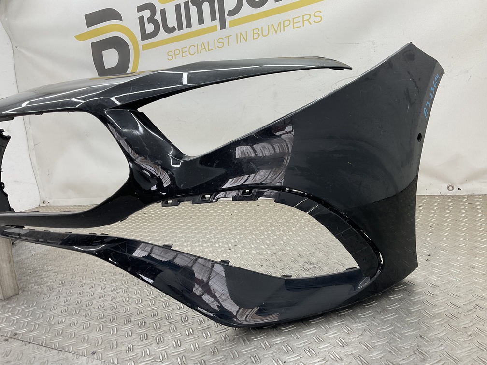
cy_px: 182
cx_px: 244
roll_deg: +7.1
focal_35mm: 29
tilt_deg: -12.9
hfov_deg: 61.7
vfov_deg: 48.2
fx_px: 408
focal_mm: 3
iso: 32
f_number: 1.8
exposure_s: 1/100
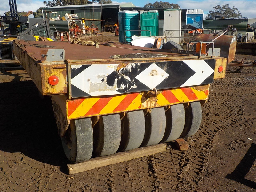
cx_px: 128
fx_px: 222
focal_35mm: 30
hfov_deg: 60.0
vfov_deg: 46.8
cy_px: 96
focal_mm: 4.1
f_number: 3.3
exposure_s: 1/1250
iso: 125
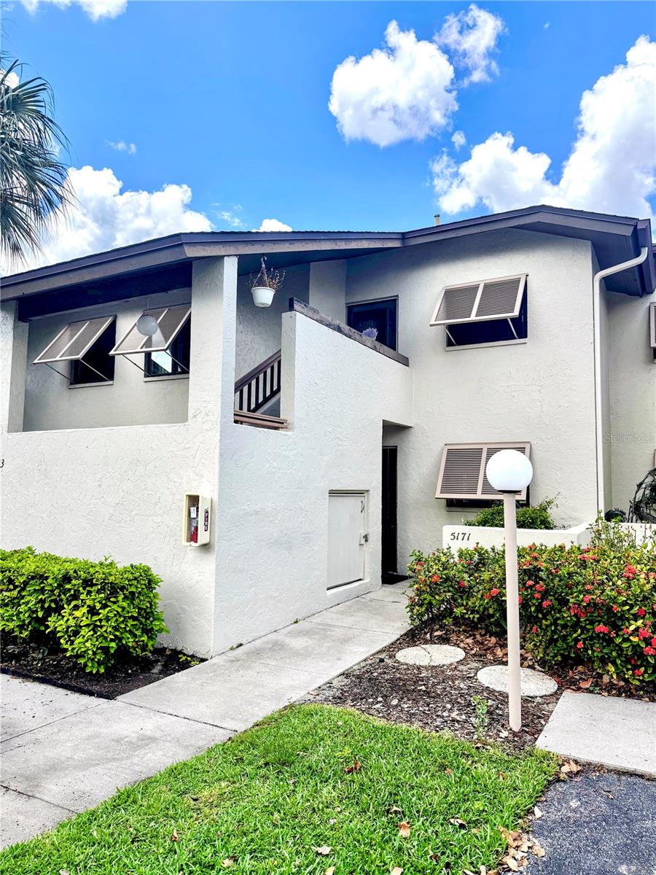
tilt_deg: +4.4
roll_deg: -0.6
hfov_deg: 56.8
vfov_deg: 71.6
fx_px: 606
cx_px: 328
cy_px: 438
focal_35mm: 24
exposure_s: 1/2506
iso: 80
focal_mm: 6.76
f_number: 1.78
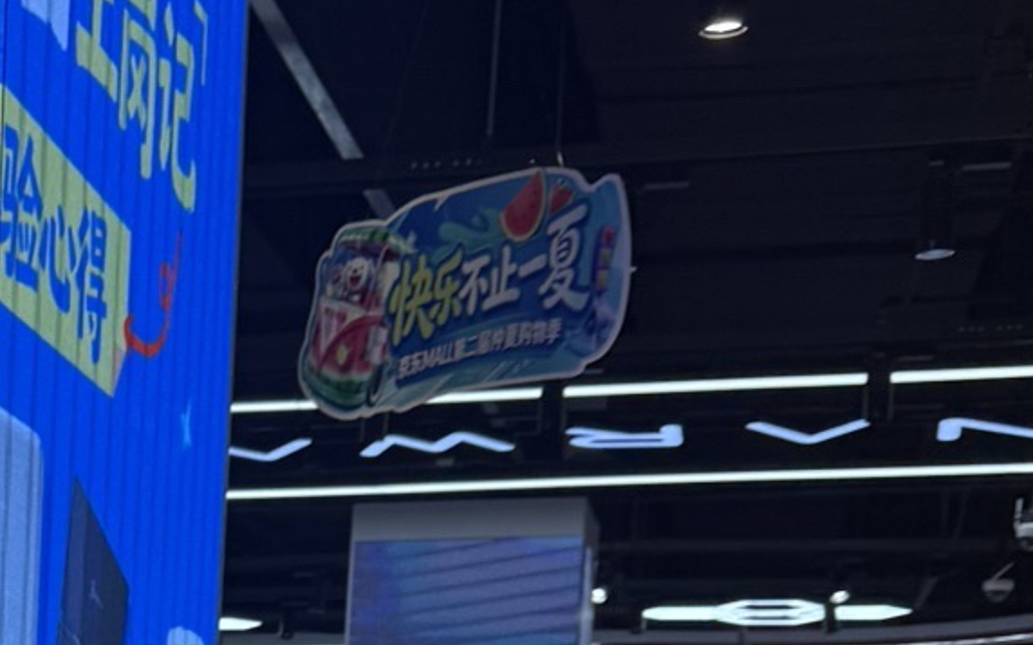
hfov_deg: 21.9
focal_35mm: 89
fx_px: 2505
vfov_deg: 13.0
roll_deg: -1.3
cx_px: -150
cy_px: 1234
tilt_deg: -7.7
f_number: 1.78
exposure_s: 1/365
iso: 80
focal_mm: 6.76
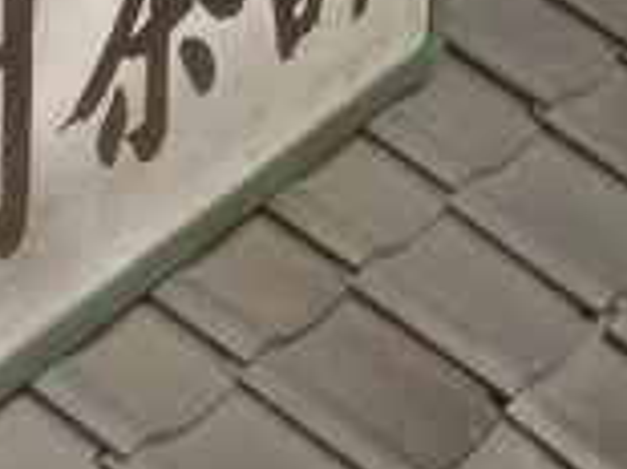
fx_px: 3348
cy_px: 65
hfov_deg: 10.7
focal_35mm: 185
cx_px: 502
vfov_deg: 8.0
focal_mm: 5
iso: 800
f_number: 3
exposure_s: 1/40
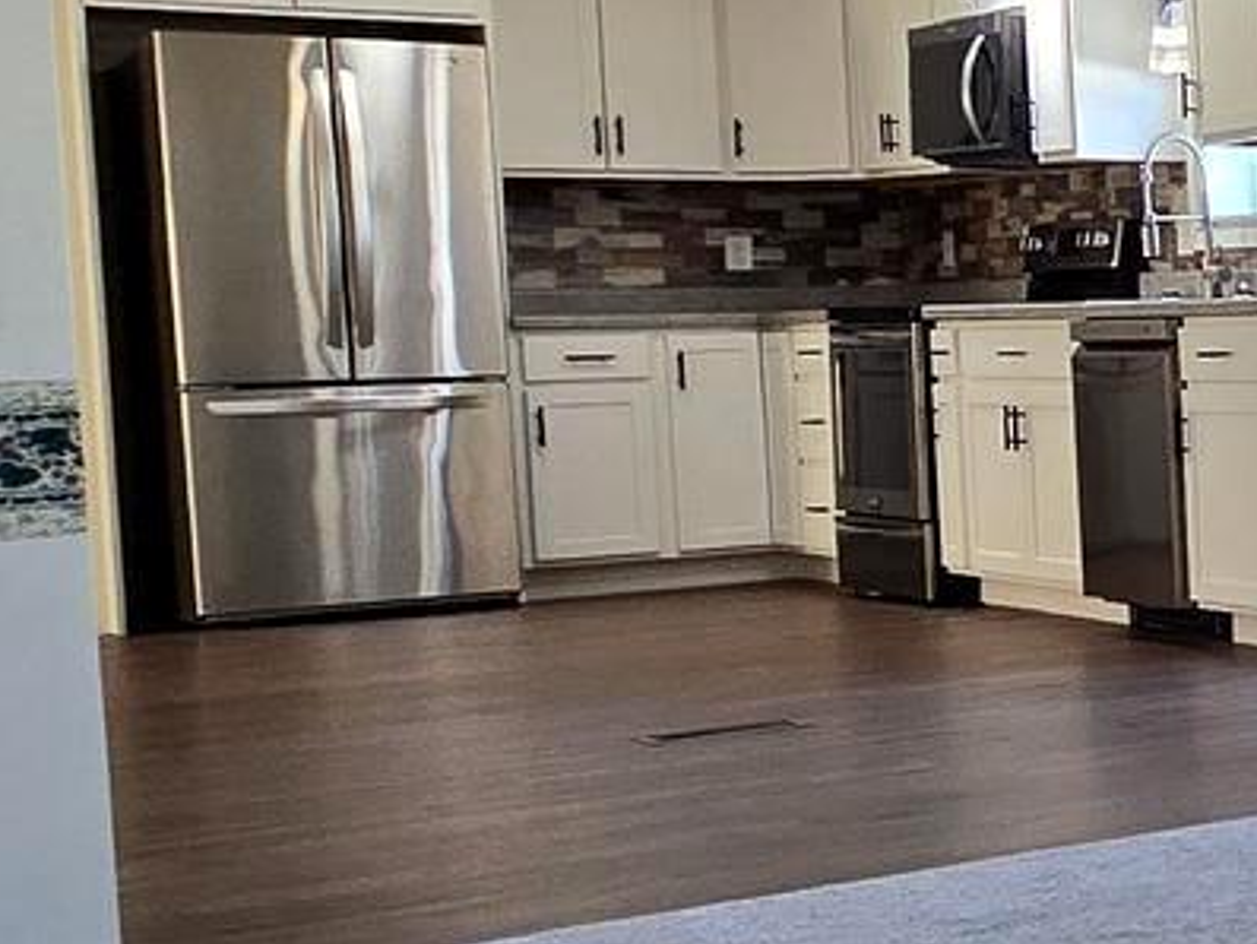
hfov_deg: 17.1
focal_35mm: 67
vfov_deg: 21.9
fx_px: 2434
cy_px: 494
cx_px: 2732
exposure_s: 1/60
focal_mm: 2.2
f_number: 2.2
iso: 64
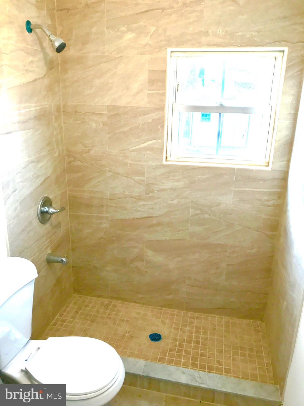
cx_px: 152
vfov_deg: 63.4
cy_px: 203
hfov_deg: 49.7
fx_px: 328
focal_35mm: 28
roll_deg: -1.0
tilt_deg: -18.7
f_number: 1.8
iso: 32
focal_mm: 3.99
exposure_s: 1/60
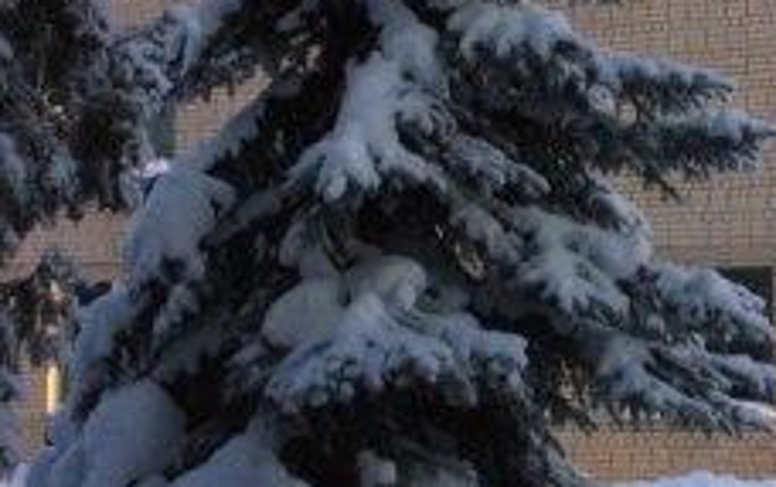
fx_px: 1630
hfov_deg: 25.9
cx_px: 708
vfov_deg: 16.9
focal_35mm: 77
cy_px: 112
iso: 400
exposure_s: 1/800
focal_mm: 6.1
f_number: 5.6
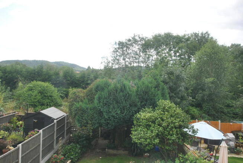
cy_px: 82
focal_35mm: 30
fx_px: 203
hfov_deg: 61.9
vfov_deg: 43.7
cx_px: 122
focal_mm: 20
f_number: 5.6
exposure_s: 1/125
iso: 140
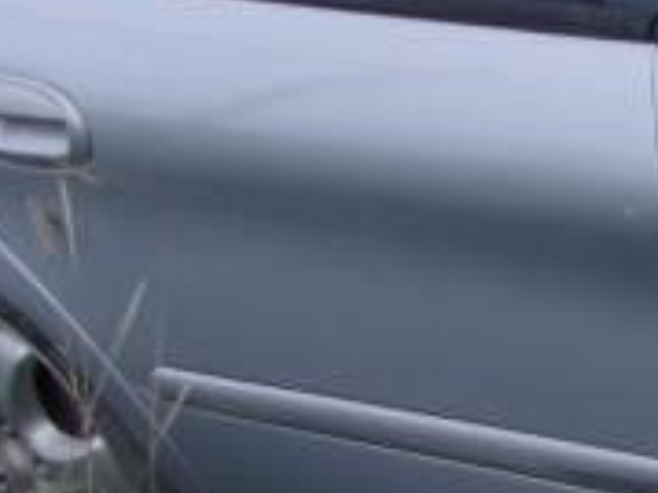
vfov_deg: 12.2
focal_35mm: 121
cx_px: 1154
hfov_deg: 14.5
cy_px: 239
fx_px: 2298
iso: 80
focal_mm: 4.9
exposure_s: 1/140
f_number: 3
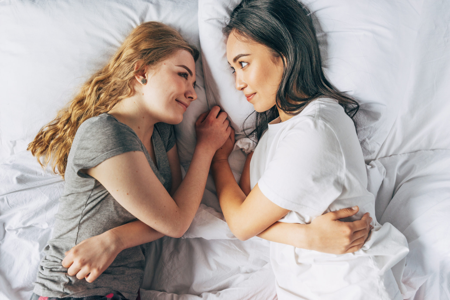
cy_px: 150
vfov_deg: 43.6
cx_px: 225
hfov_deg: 61.9
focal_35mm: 30
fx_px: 375
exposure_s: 1/160
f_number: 3.5
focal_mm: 30
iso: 500
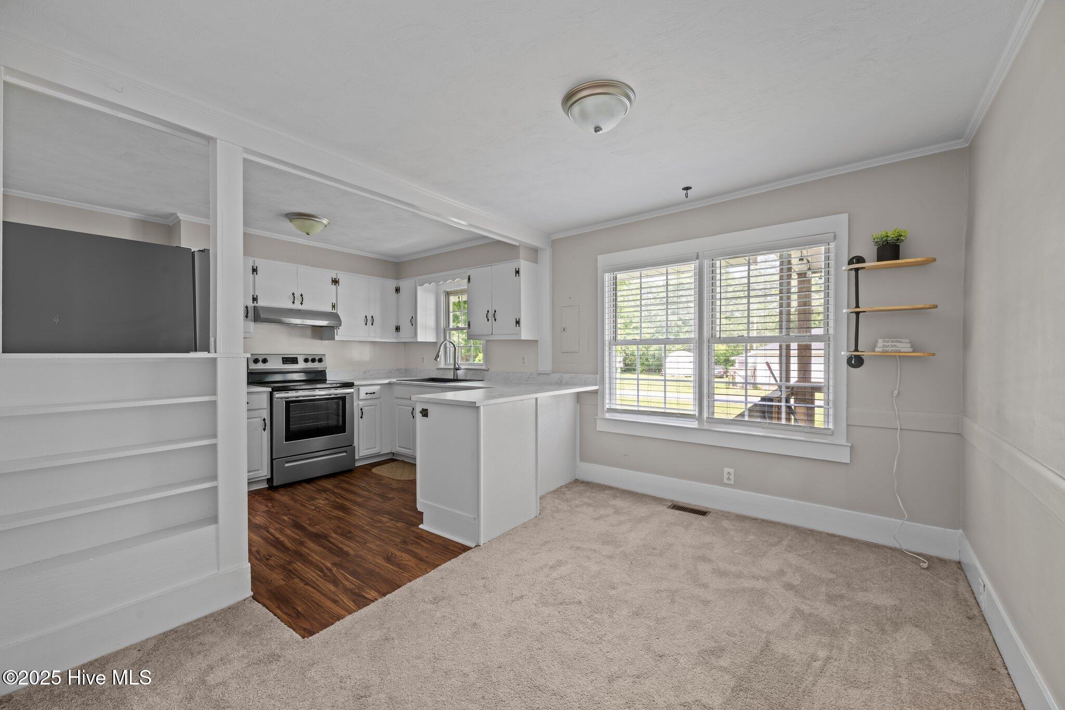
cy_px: 355
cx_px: 532
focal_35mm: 14
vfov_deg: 81.2
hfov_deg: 104.3
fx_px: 414
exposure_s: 2
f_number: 9
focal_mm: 14
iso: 100
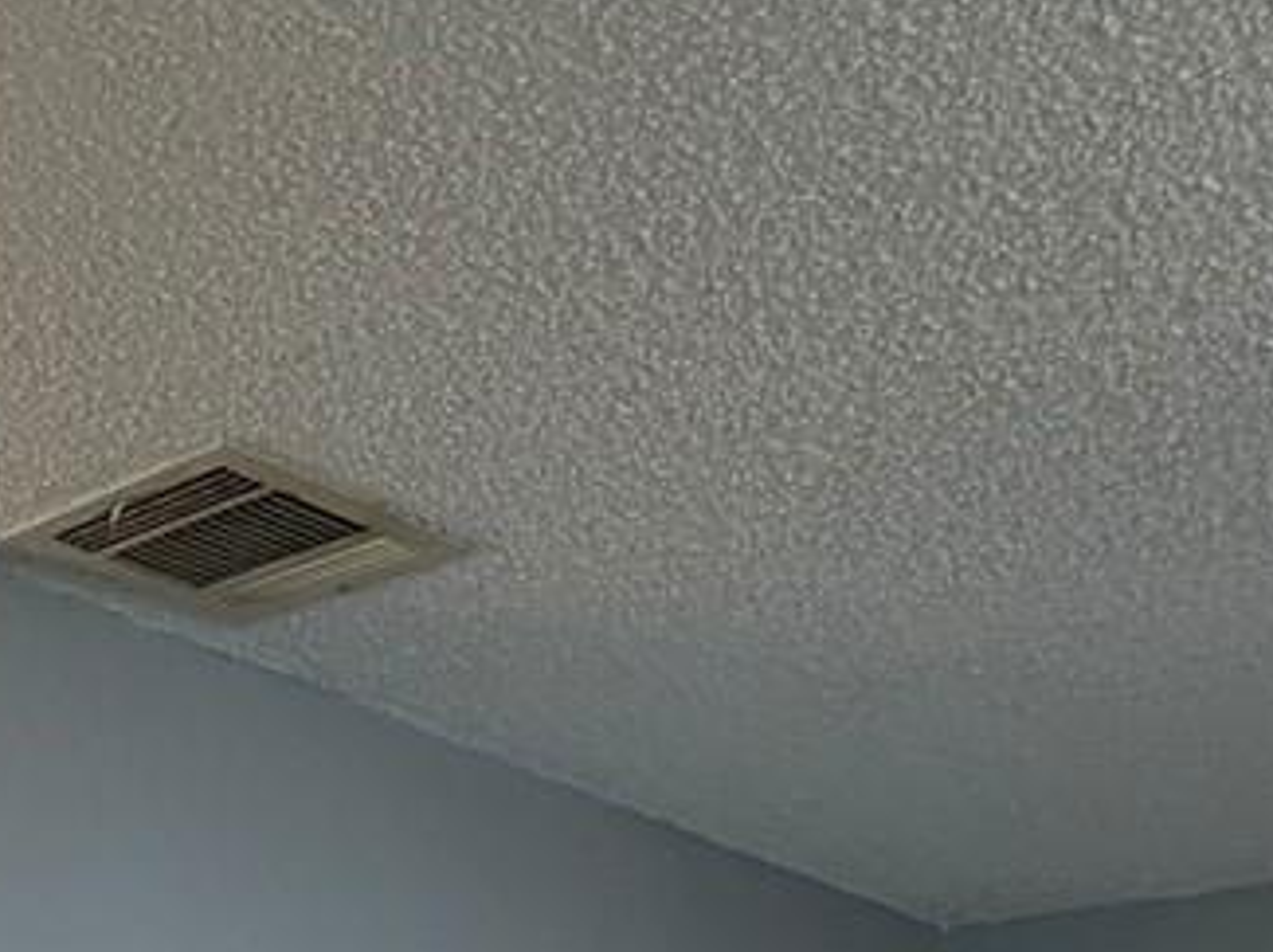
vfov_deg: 17.2
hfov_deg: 25.8
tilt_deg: -4.4
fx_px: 2535
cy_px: 1739
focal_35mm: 69
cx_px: -180
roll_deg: -1.9
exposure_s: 1/120
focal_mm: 2.22
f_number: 2.2
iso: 320
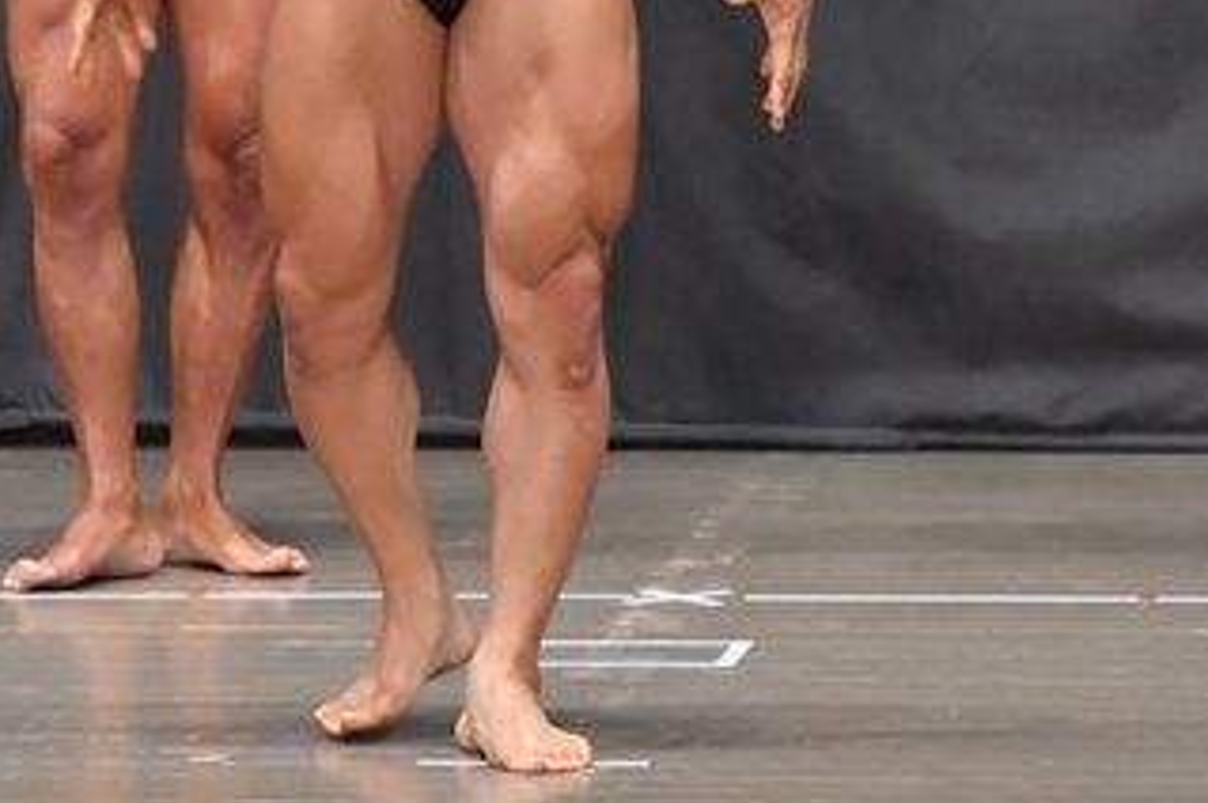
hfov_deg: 3.9
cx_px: 490
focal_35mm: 527
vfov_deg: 2.6
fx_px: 17665
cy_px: -91
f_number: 5.6
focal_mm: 145
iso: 6400
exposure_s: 1/400
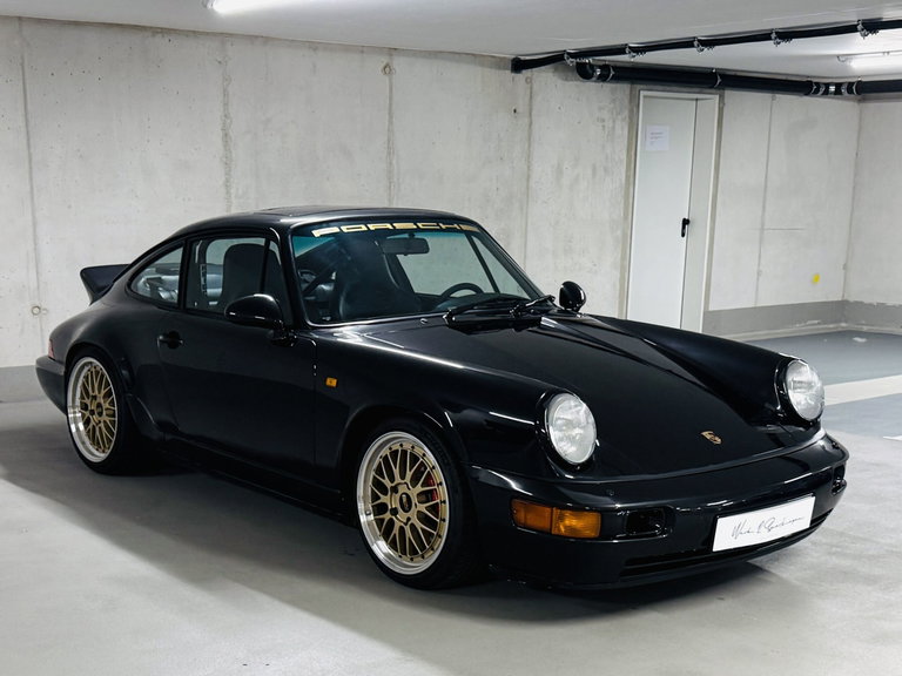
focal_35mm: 24
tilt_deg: -14.6
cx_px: 451
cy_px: 338
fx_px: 625
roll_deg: -0.7
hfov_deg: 71.6
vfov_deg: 56.8
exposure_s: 1/100
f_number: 1.78
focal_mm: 6.76
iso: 250
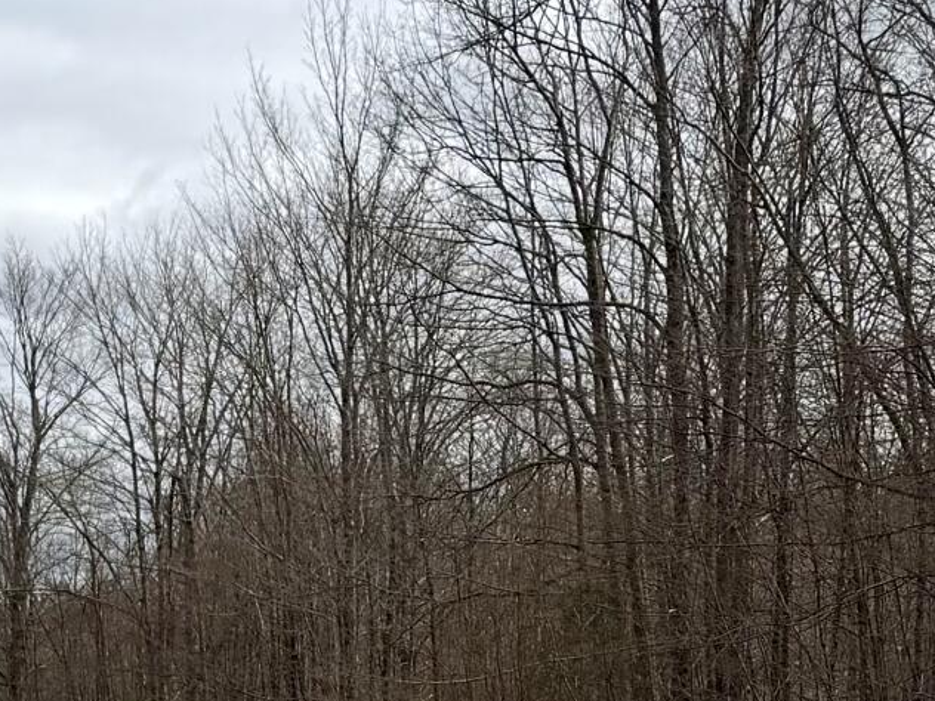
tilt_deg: -3.2
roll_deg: +0.2
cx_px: 223
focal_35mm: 114
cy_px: 896
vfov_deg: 12.6
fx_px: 3079
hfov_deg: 17.2
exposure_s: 1/6173
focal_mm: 6.76
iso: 80
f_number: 1.78
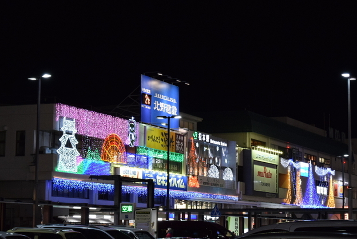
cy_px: 94
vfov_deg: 13.7
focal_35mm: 100
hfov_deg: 20.4
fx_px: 992
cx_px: 190
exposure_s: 1/40
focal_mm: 52
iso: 1600
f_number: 5.6
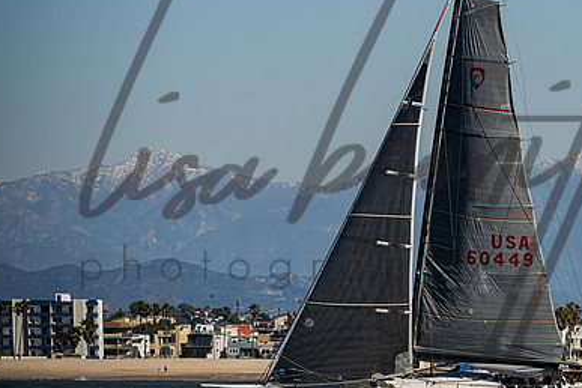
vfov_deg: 3.5
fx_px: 6305
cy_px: 101
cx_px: 494
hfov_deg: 5.3
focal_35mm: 390
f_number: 5.6
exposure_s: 1/6400
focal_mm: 220
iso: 400
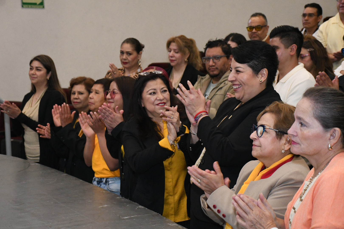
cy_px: 114
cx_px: 172
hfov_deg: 24.2
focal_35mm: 84
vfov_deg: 16.3
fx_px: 803
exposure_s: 1/125
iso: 6400
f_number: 7.1
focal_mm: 56
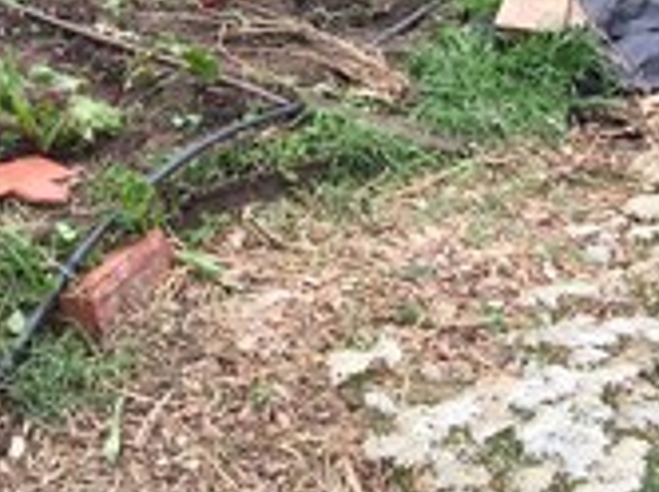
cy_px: -274
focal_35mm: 98
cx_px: -36
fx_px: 1863
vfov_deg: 14.0
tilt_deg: -17.3
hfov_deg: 19.4
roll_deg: -0.5
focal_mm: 4.15
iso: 32
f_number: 2.2
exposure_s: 1/892
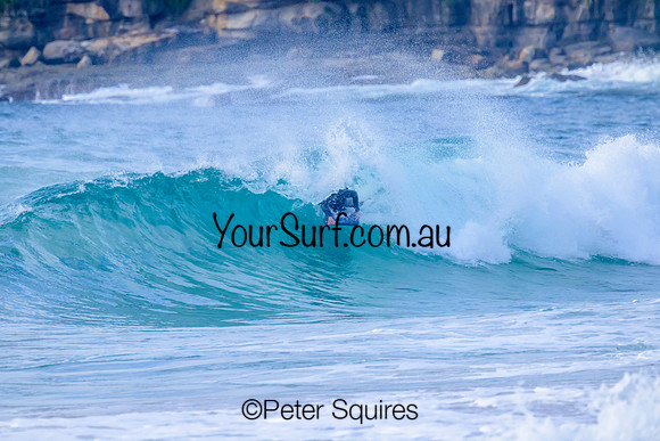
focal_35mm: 800
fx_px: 14669
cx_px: 330
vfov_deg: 1.7
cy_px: 220
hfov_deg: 2.6
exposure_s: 1/2000
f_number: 11
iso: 2200
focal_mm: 800
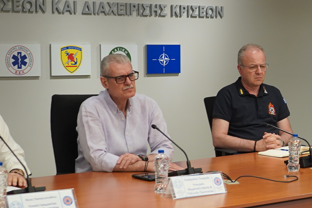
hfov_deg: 19.1
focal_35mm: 103
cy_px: 137
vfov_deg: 13.3
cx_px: 337
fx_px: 893
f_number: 4
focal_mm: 35
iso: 1600
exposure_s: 1/160
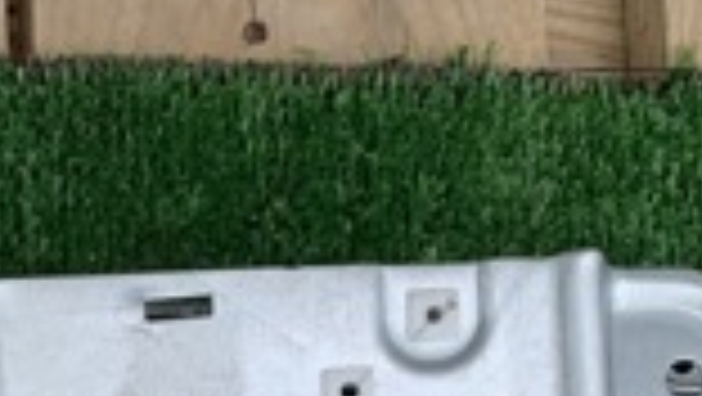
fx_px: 2161
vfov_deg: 9.5
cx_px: -328
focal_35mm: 116
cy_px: 893
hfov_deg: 16.9
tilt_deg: -80.6
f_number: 1.8
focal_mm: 4.25
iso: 25
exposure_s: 1/1779
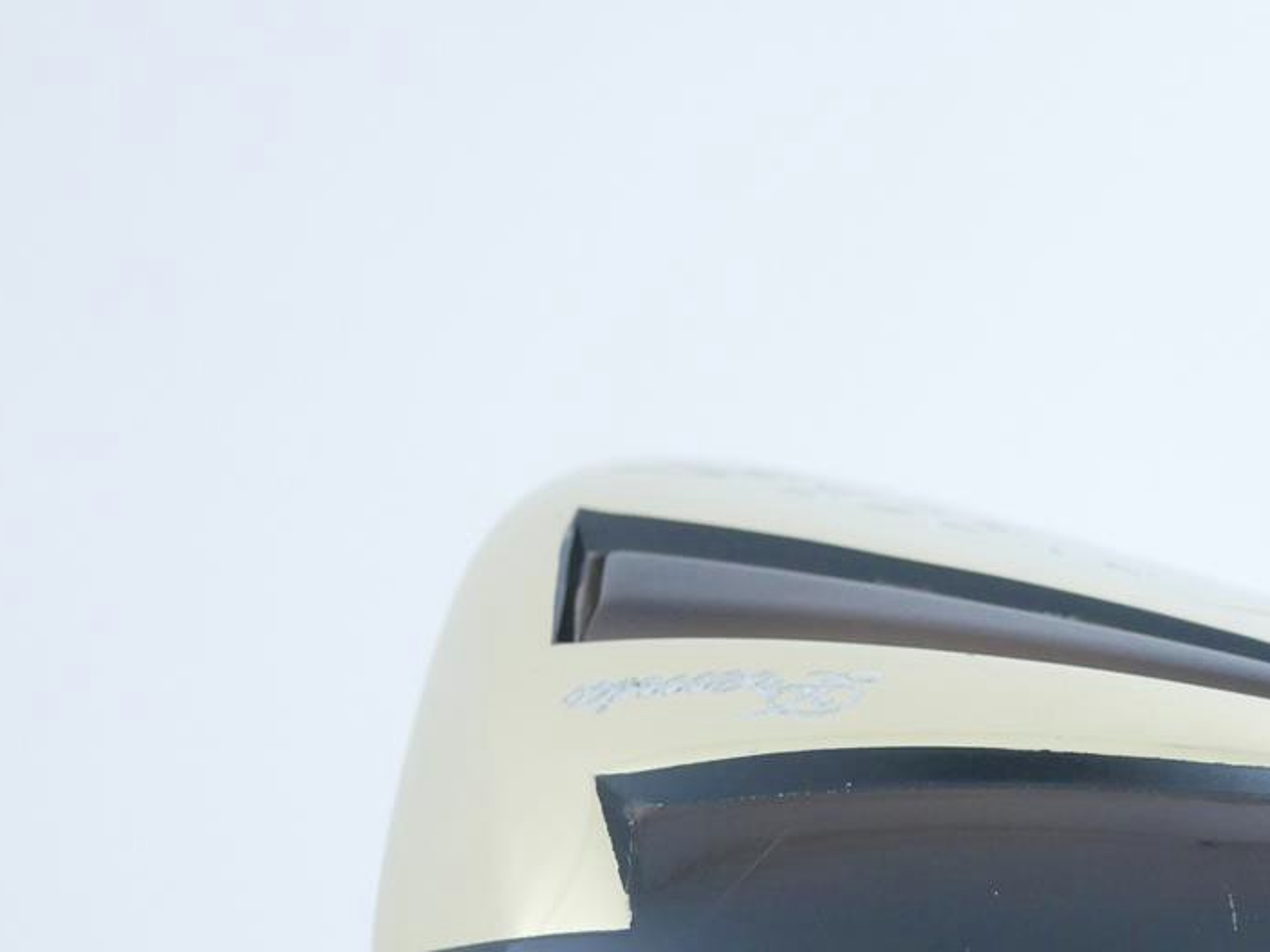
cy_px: 836
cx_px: 1014
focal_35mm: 91
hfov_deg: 21.3
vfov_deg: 16.1
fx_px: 3338
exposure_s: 1/50
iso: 1600
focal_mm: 25
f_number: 4.5
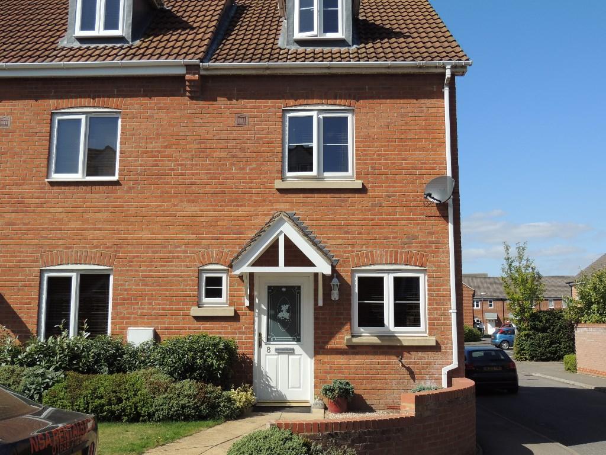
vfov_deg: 40.7
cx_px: 303
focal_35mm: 35
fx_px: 613
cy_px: 228
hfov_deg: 52.6
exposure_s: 1/1250
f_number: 3.3
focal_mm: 6.2
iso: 100
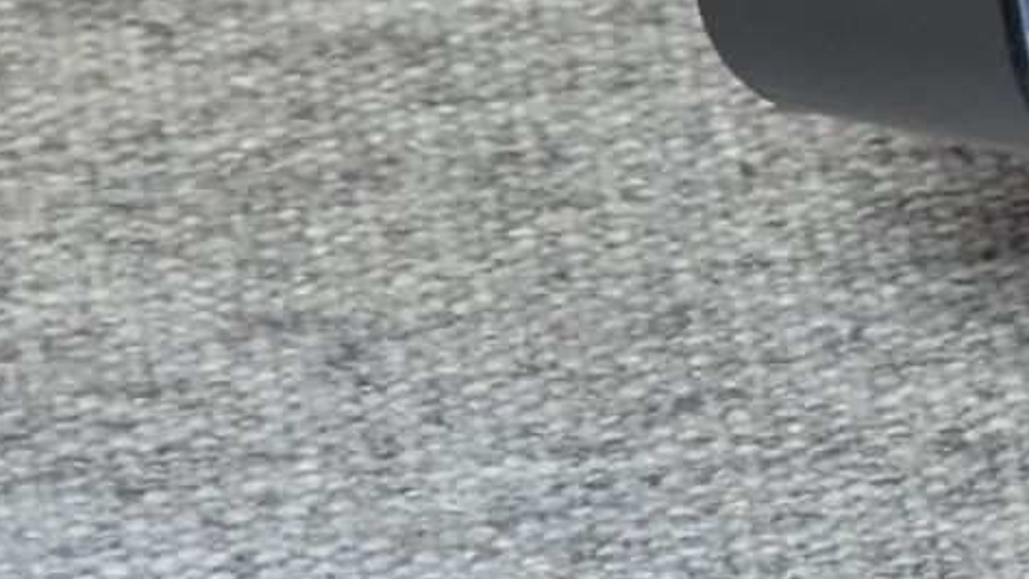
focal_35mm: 540
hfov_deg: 4.0
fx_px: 14733
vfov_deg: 2.2
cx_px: 2058
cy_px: -313
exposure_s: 1/36.5
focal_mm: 19
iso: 220
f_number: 3.5
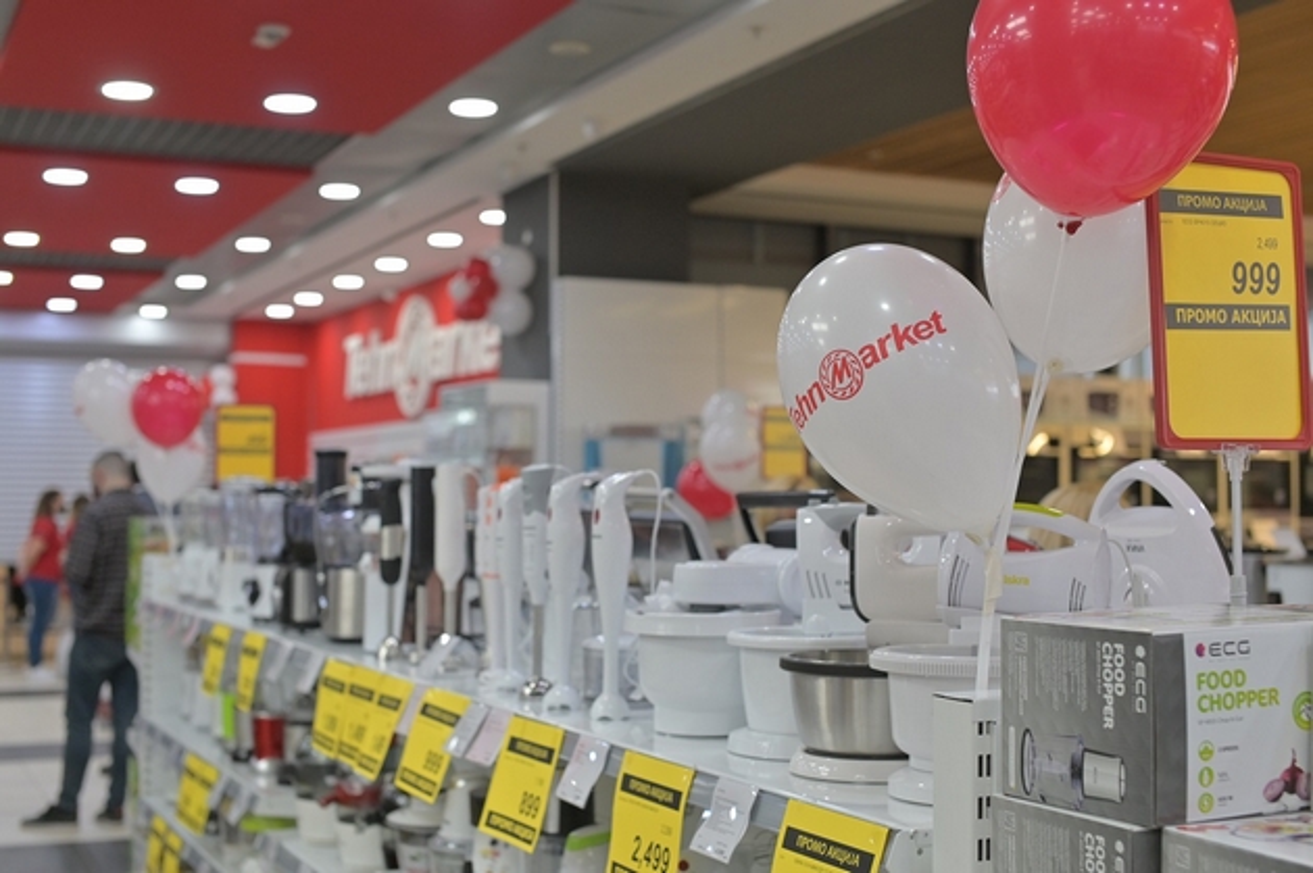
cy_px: 436
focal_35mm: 50
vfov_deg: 27.0
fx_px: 1822
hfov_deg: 39.6
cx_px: 656
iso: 640
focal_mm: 50
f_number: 4
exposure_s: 1/200
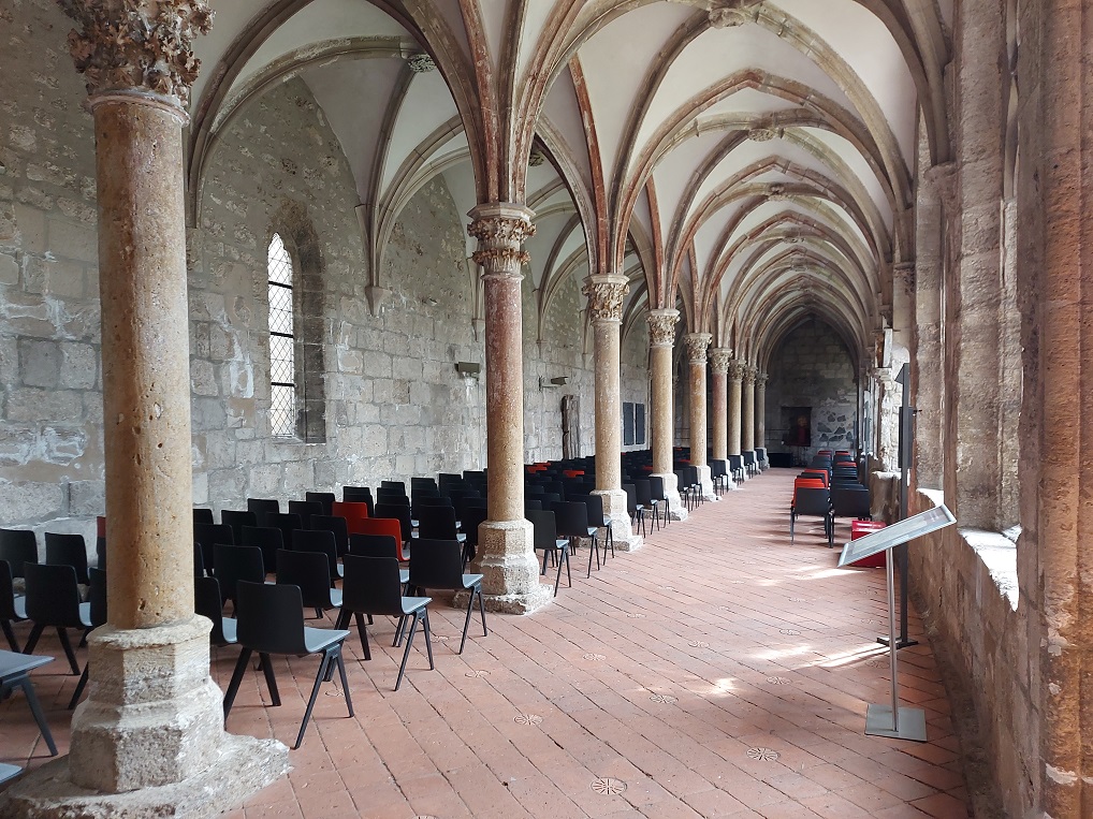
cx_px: 546
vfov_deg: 56.8
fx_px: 758
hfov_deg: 71.6
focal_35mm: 24
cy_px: 410
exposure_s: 1/60
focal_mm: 5.23
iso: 125
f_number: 1.8
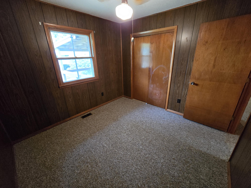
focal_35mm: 13
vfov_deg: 89.9
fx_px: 94
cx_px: 126
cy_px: 94
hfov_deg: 106.2
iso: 1600
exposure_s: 1/60
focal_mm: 2.2
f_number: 2.2
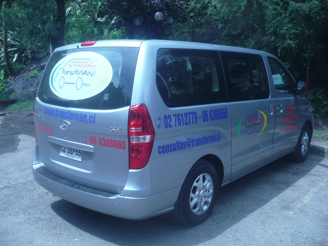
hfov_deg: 52.6
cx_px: 164
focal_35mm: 35
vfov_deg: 40.7
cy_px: 123
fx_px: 332
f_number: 2.8
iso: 100
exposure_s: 1/640
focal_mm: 5.8
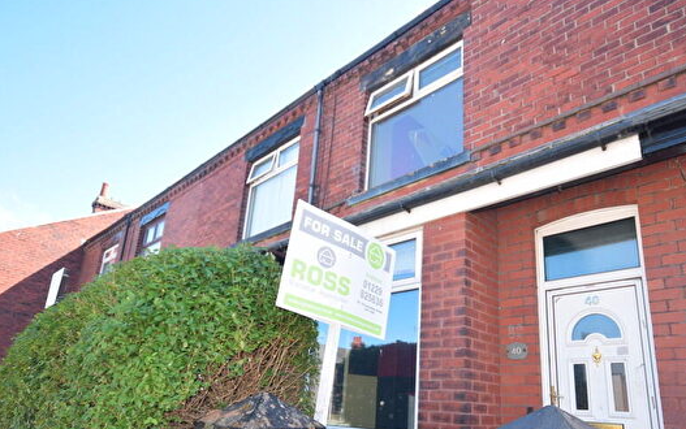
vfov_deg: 51.5
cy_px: 284
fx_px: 437
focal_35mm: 23
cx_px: 391
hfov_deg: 75.9
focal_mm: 11.5
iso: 125
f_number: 5.6
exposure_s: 1/125
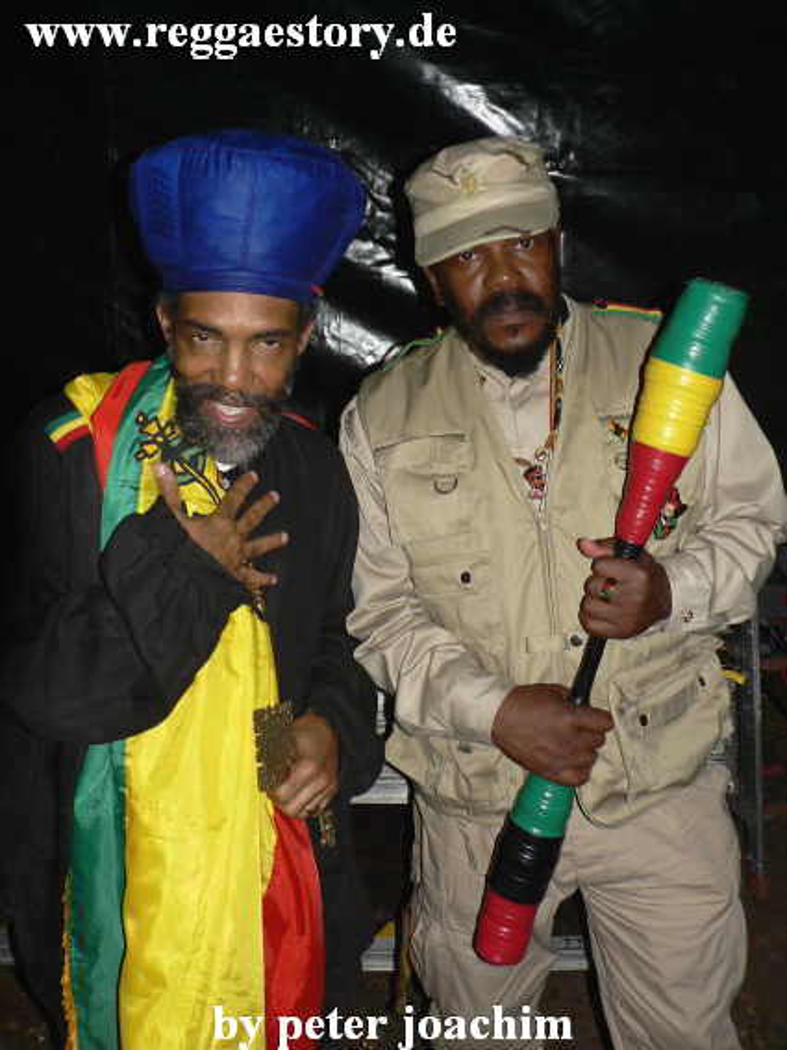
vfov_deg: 52.6
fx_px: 1061
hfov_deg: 40.7
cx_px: 394
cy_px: 525
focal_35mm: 35
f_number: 2.8
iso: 100
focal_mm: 6
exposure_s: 1/60
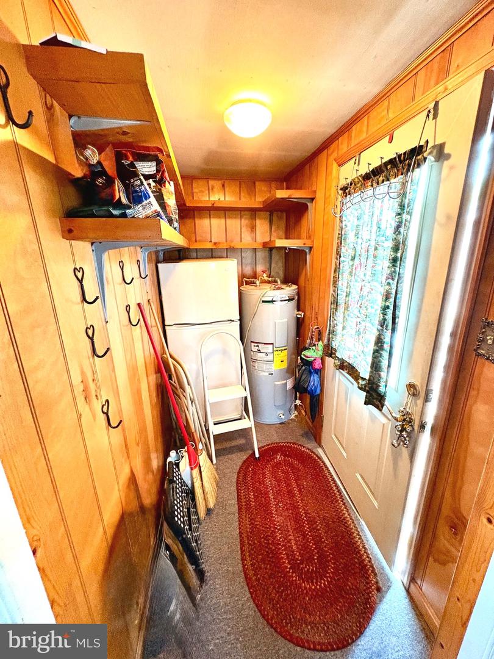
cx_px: 247
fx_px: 266
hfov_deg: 85.7
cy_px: 330
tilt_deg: -15.4
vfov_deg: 102.1
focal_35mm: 14
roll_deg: +0.9
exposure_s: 1/40
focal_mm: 2.22
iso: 640
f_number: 2.2
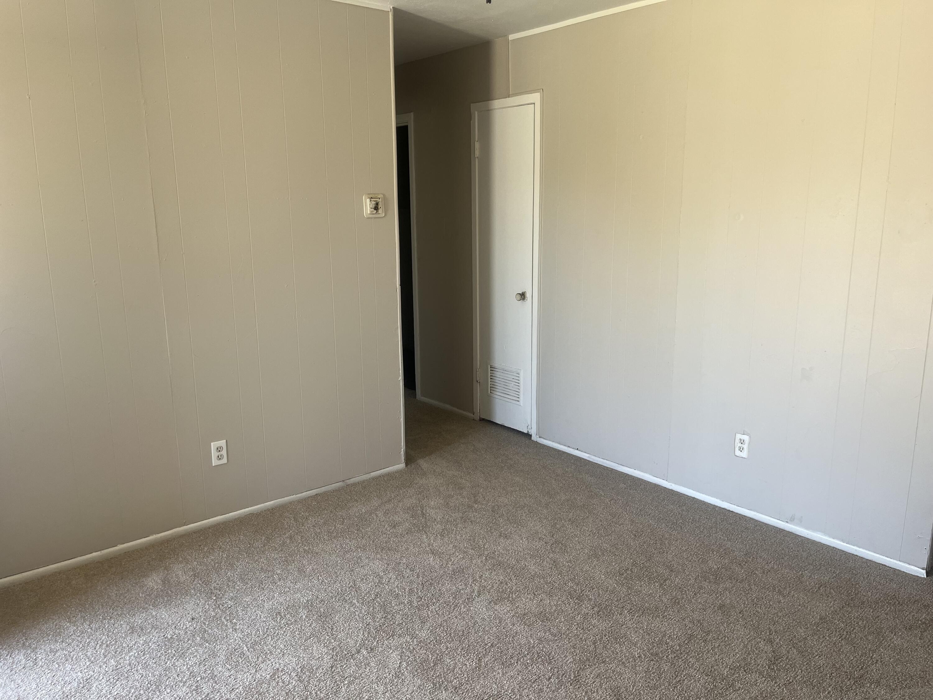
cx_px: 466
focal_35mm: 26
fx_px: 701
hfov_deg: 67.3
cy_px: 350
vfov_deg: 53.1
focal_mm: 5.1
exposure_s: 1/121
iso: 100
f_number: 1.6
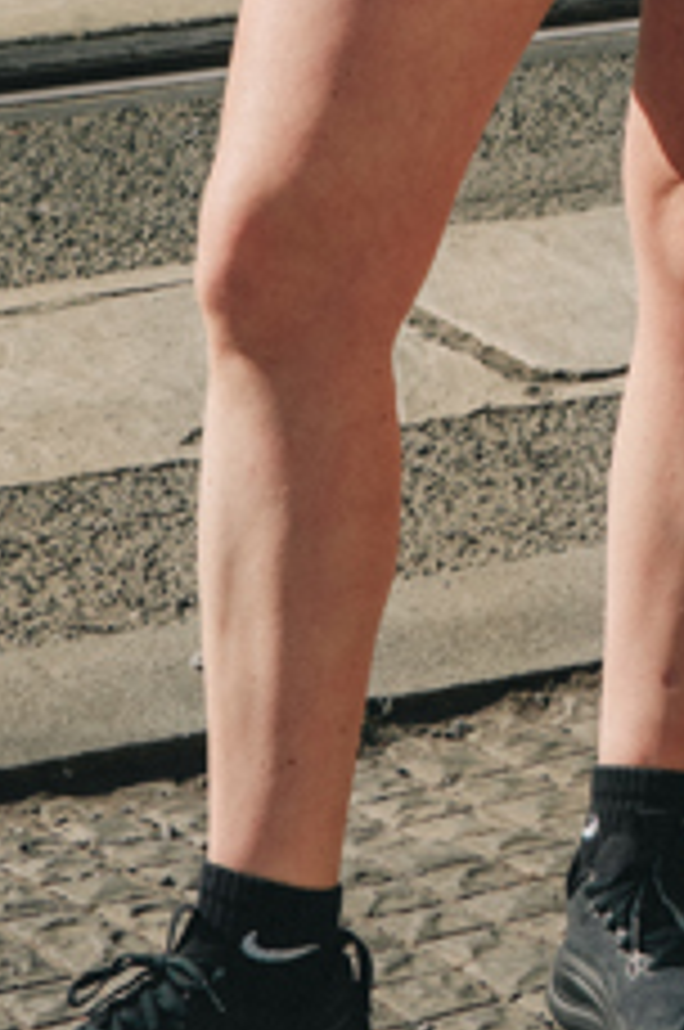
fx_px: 4917
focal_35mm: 172
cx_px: 576
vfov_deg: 11.2
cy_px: -785
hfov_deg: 7.9
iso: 200
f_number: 6.3
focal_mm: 38
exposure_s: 1/800
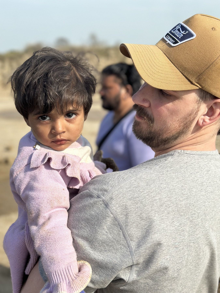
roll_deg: +0.9
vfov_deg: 39.7
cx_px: 110
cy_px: 146
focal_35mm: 48
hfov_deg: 30.3
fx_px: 407
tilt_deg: -12.1
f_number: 1.78
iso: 80
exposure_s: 1/3731
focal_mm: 6.86
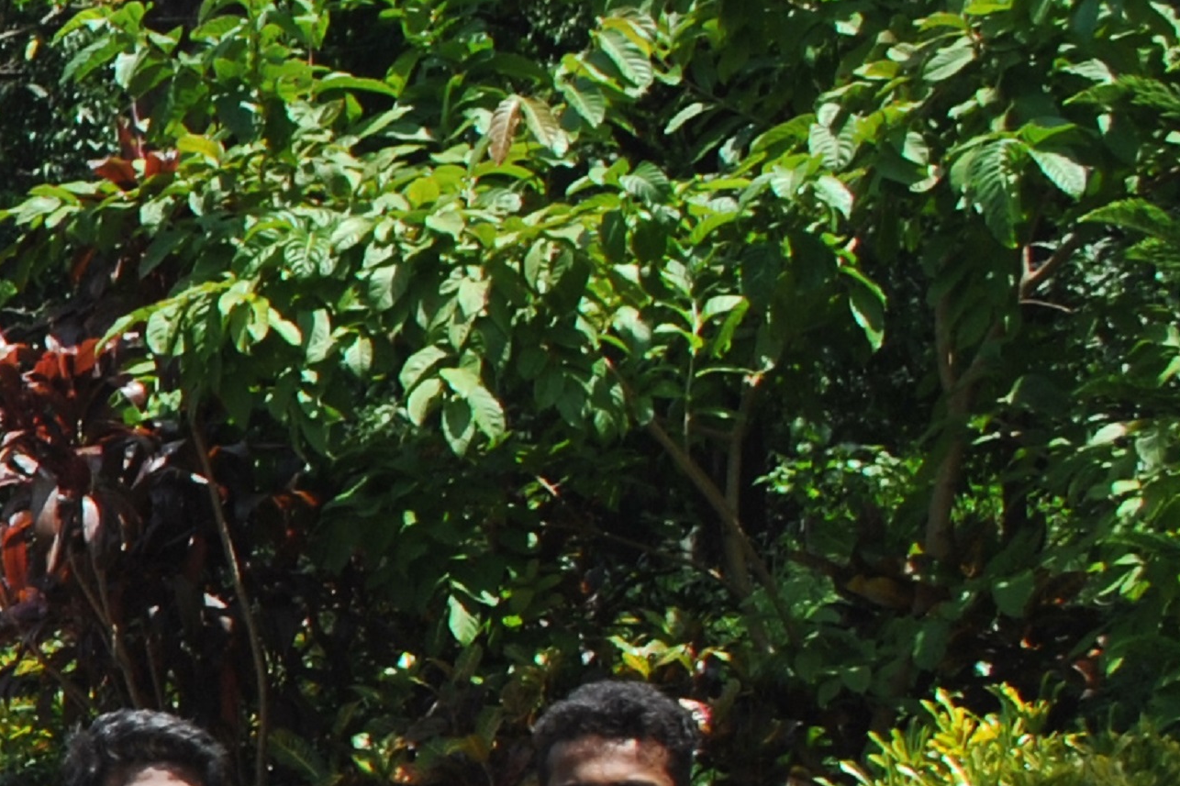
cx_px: -1450
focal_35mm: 182
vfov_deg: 7.5
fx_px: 5964
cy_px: 744
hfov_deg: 10.1
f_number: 7.1
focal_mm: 26
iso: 100
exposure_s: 1/200
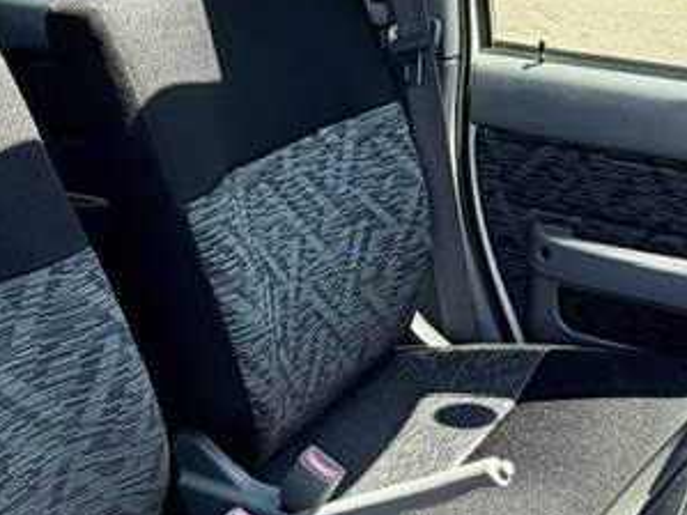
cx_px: 250
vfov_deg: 23.8
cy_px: 453
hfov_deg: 32.0
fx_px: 1190
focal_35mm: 60
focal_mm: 2.22
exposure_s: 1/225
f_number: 2.2
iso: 40
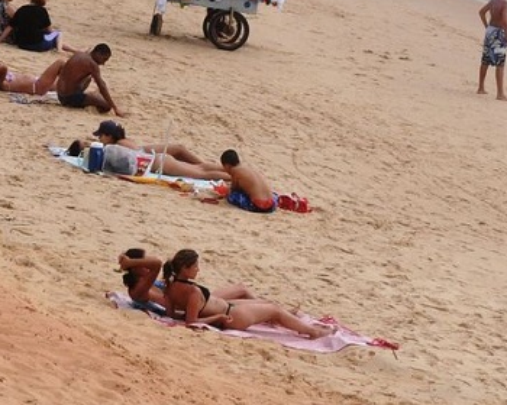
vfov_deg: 5.9
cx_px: 487
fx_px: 3916
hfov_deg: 7.4
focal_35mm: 261
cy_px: -150
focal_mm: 50
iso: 400
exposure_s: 1/500
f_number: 11
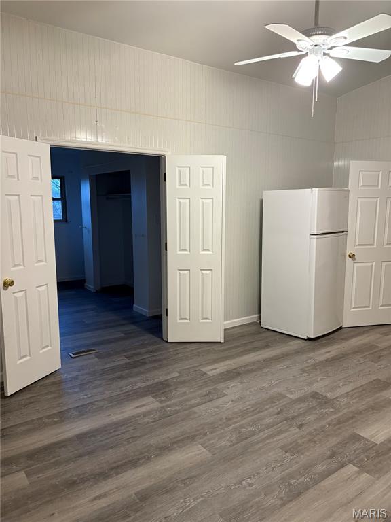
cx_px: 196
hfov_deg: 53.1
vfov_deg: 67.3
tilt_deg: -4.9
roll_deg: -0.4
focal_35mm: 26
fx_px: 392
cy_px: 261
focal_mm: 5.96
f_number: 1.6
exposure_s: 1/60
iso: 250
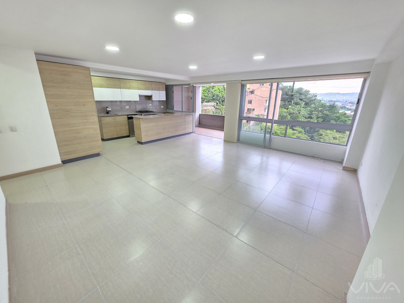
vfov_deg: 89.9
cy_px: 152
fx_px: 152
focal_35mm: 13
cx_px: 202
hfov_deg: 106.2
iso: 80
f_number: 1.9
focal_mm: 2.2
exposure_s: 1/36.1
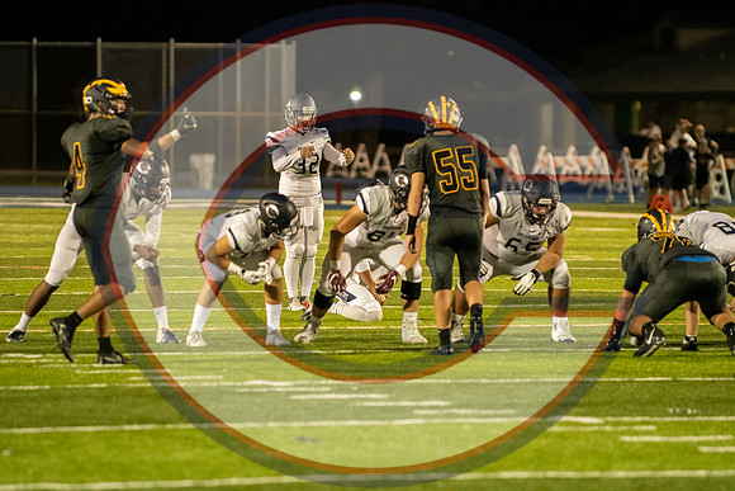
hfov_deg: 6.9
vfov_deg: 4.6
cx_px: 368
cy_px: 246
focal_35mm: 300
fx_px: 6126
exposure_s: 1/1250
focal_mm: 200
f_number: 2.8
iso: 10000
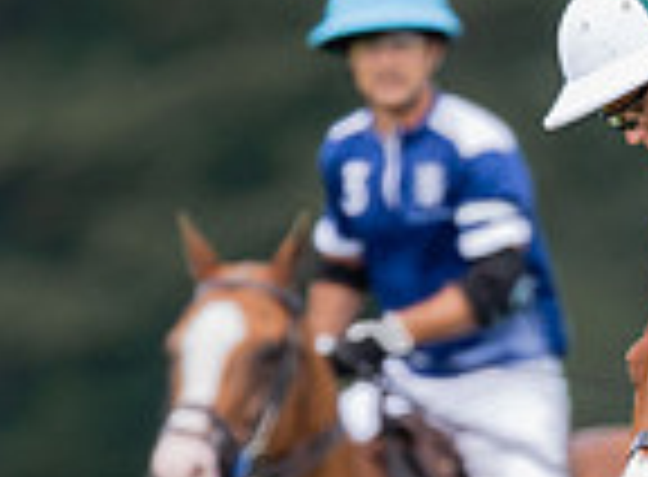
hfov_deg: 0.7
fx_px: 52477
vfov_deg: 0.5
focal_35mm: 2822
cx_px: 857
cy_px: 841
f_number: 4
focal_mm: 500
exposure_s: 1/1000
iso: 400
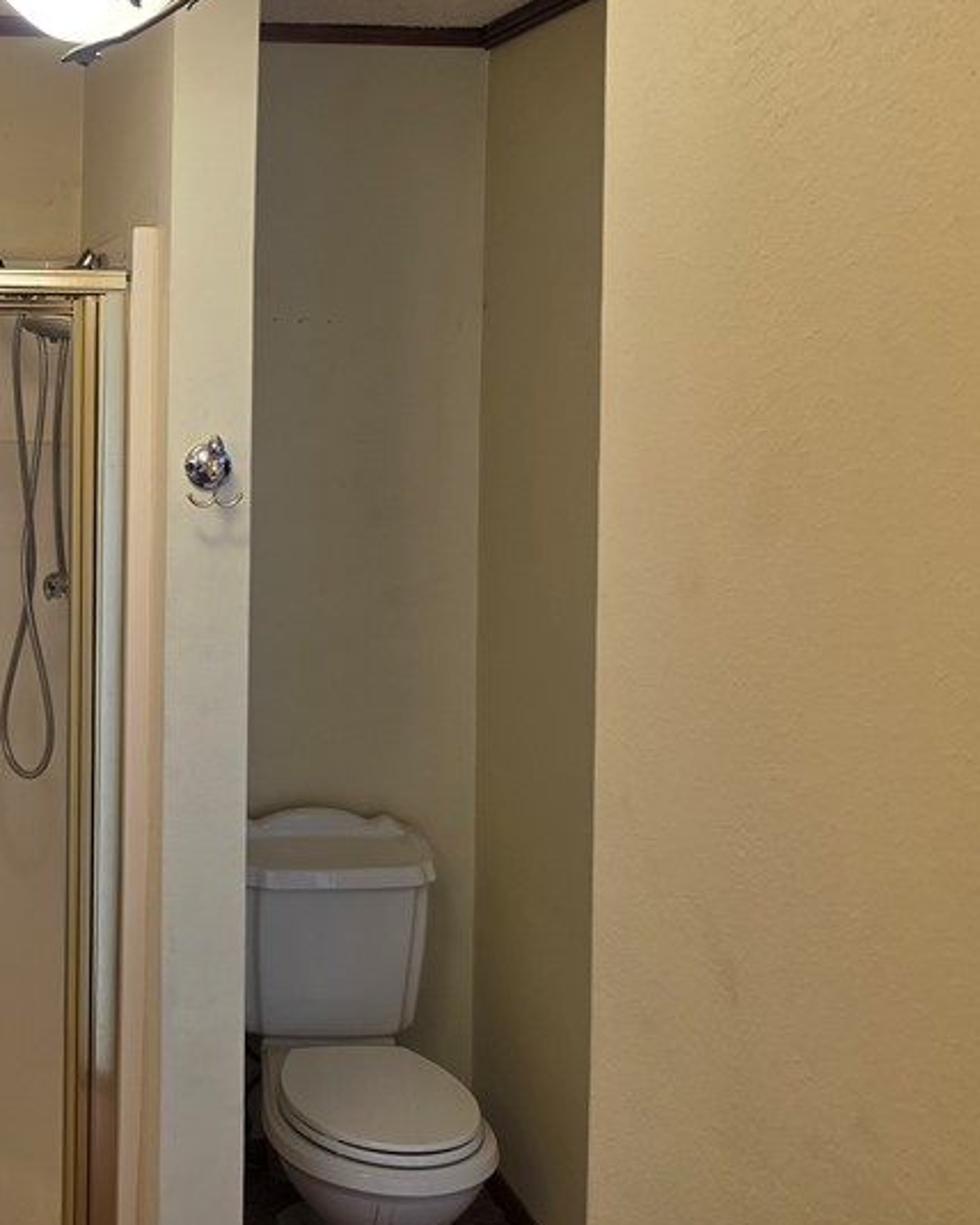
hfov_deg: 32.1
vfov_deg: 42.1
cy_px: 378
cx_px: -2
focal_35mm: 43
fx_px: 1559
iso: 50
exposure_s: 1/120
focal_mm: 6.5
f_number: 1.4
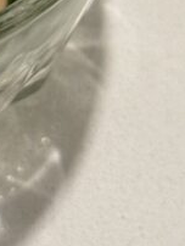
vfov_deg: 8.0
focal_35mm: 243
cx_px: -251
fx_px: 1728
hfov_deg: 5.9
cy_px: -123
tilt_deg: -52.7
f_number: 1.78
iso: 250
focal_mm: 6.76
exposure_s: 1/40
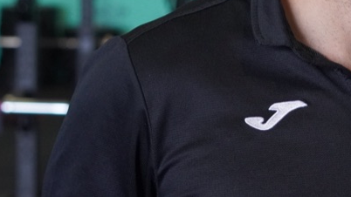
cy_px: -61
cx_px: 360
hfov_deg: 12.1
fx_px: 1638
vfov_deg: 6.8
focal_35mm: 176
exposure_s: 1/160
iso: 2000
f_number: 4
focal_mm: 50
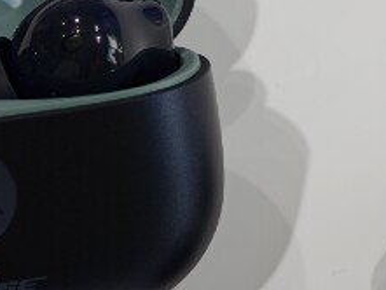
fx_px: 2544
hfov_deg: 8.7
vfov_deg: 6.5
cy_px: 259
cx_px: 215
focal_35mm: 228
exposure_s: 1/200
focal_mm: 20.1
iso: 125
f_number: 2.2
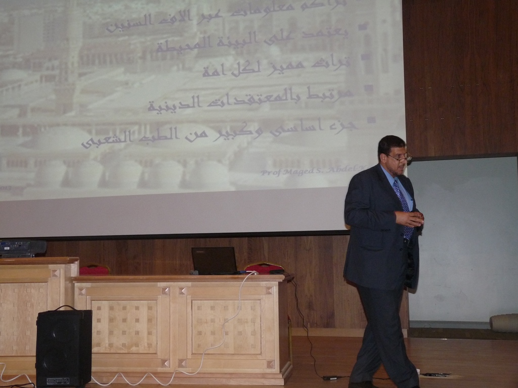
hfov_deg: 38.2
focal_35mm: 50
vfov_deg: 29.1
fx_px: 748
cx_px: 259
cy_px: 194
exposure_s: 1/30
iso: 400
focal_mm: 9
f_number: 3.2
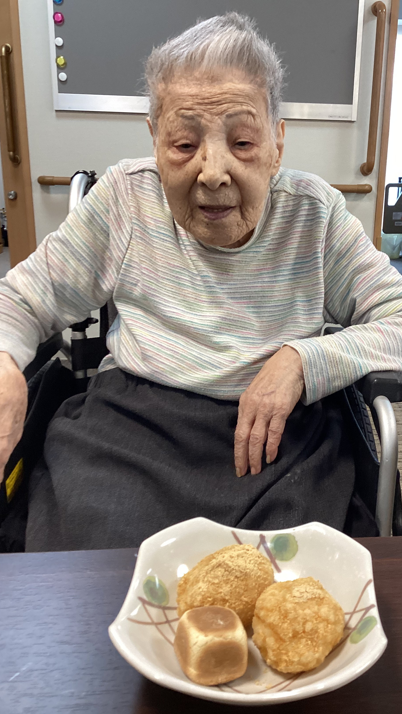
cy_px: 359
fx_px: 644
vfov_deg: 58.0
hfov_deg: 34.3
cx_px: 268
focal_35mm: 34
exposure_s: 1/50
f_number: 2.4
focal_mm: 3.3
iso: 125
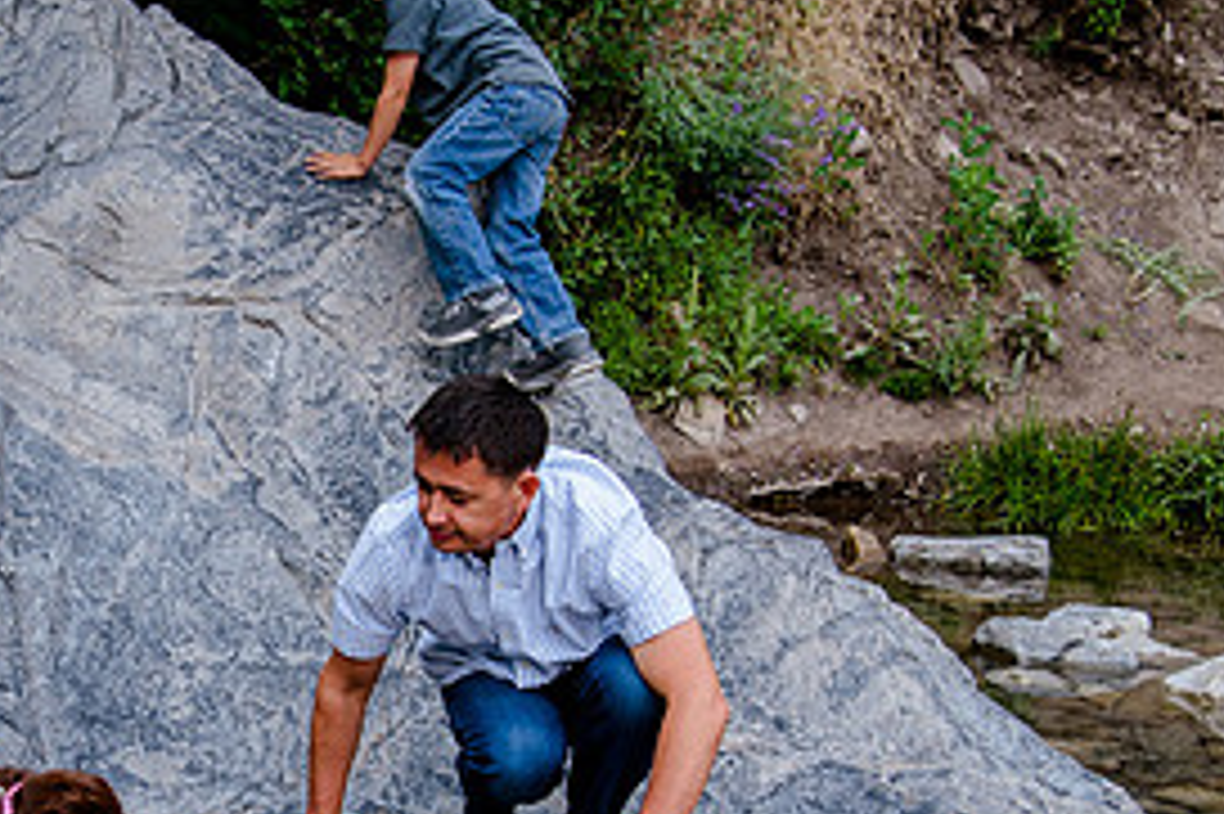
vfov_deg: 16.0
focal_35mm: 85
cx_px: 192
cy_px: 631
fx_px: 2888
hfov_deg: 23.5
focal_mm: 38
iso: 400
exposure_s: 1/250
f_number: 5
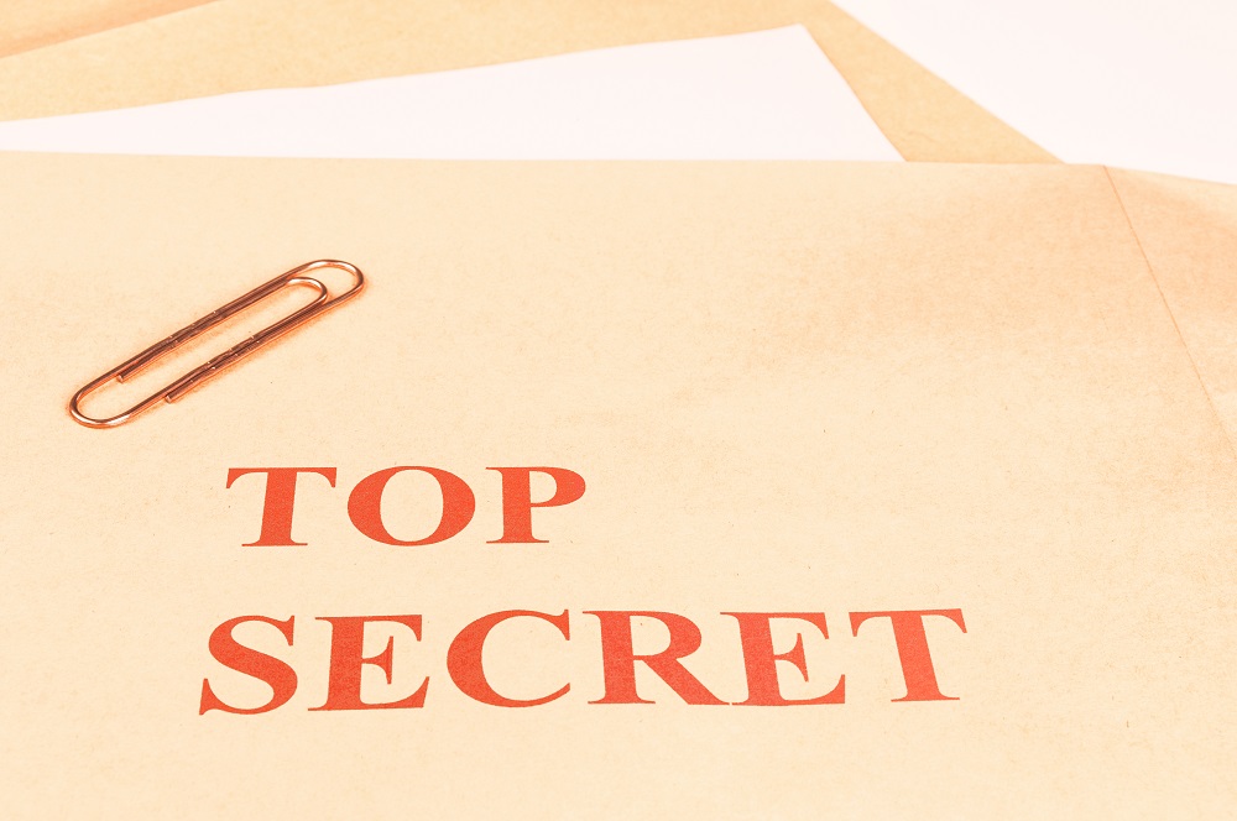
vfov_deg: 21.5
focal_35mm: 63
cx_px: 618
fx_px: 2162
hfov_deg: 31.9
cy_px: 410
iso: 200
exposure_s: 1/100
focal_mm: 42
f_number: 10
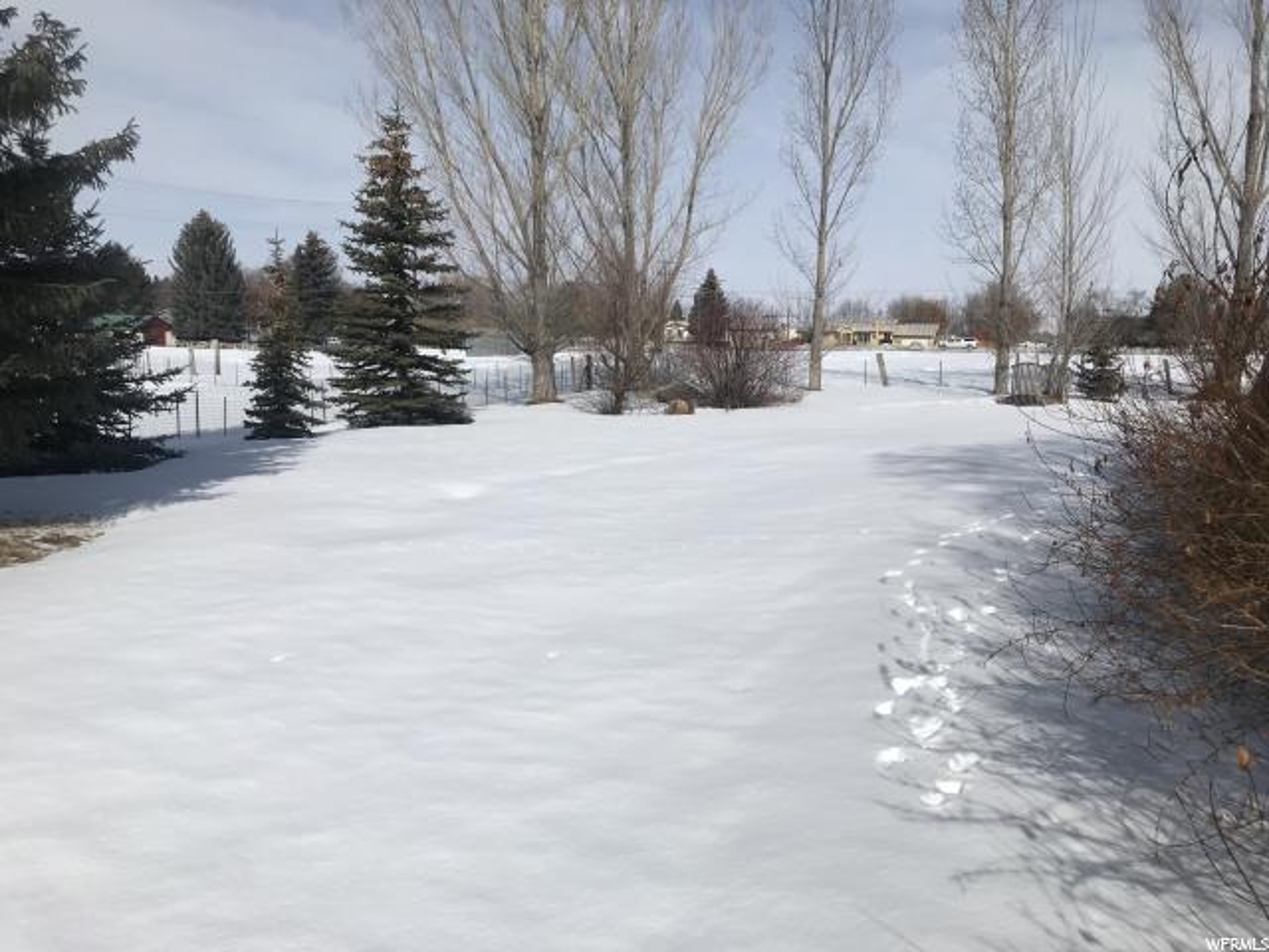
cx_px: 634
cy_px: 476
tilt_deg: -6.8
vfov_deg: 49.7
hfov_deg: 63.4
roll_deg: -2.1
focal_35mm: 28
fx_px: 1026
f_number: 1.8
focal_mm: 3.99
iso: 25
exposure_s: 1/9615
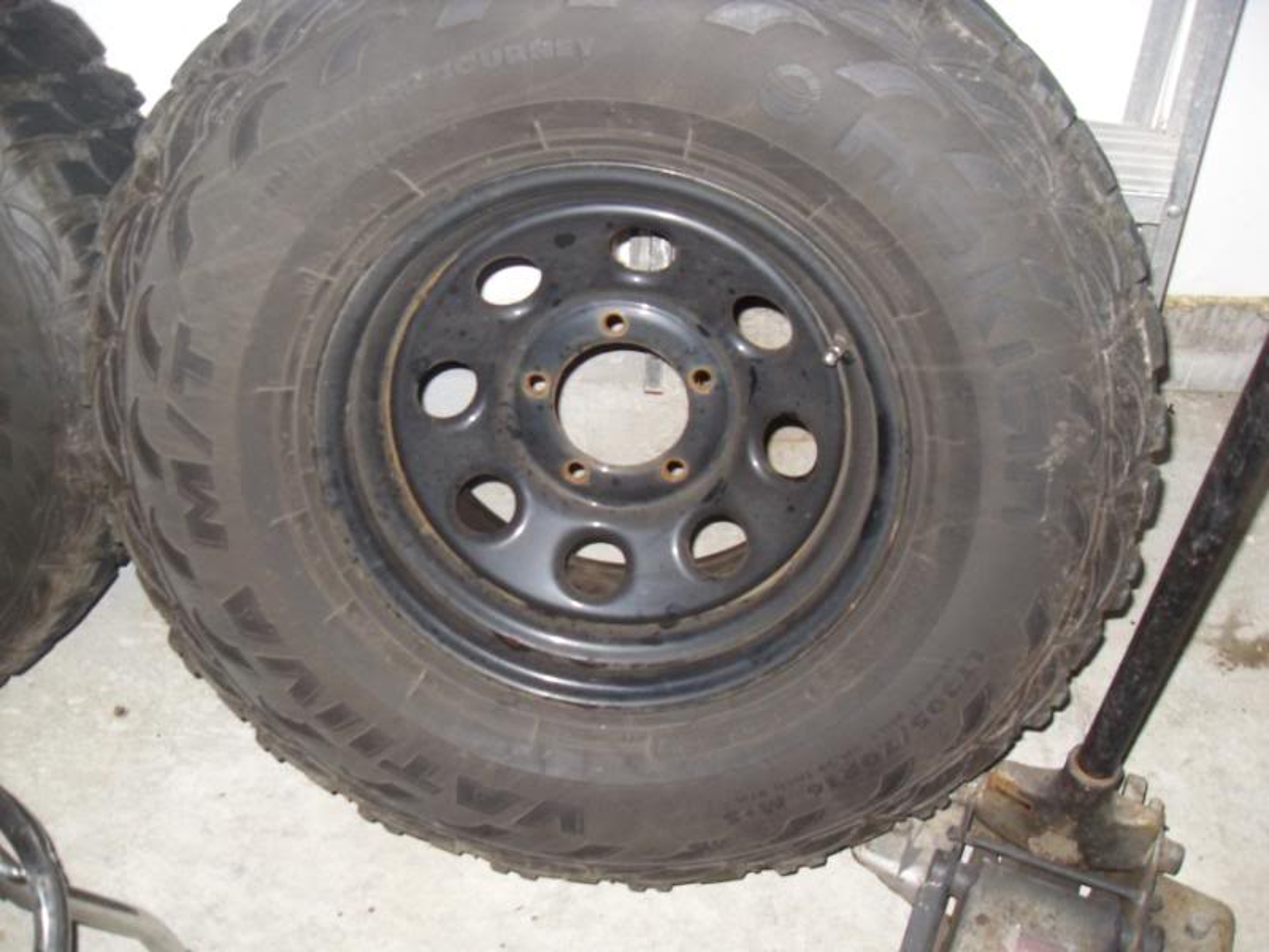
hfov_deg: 54.0
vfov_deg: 41.8
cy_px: 476
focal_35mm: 34
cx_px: 634
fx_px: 1246
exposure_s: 1/45
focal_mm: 6.3
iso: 160
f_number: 2.8
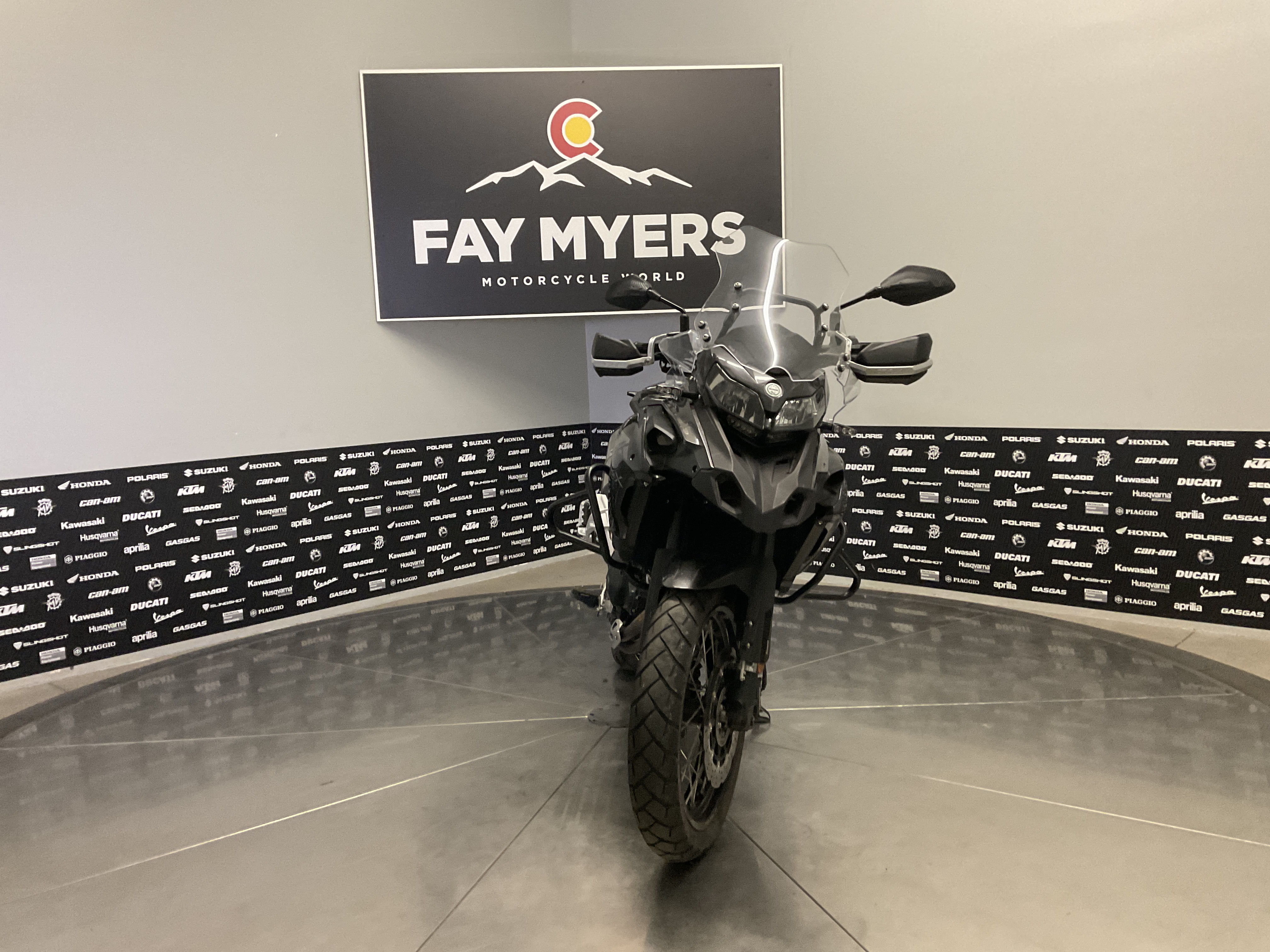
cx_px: 635
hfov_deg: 61.7
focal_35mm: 29
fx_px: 1064
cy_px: 476
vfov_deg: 48.2
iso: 200
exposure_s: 1/60
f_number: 1.8
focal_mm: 3
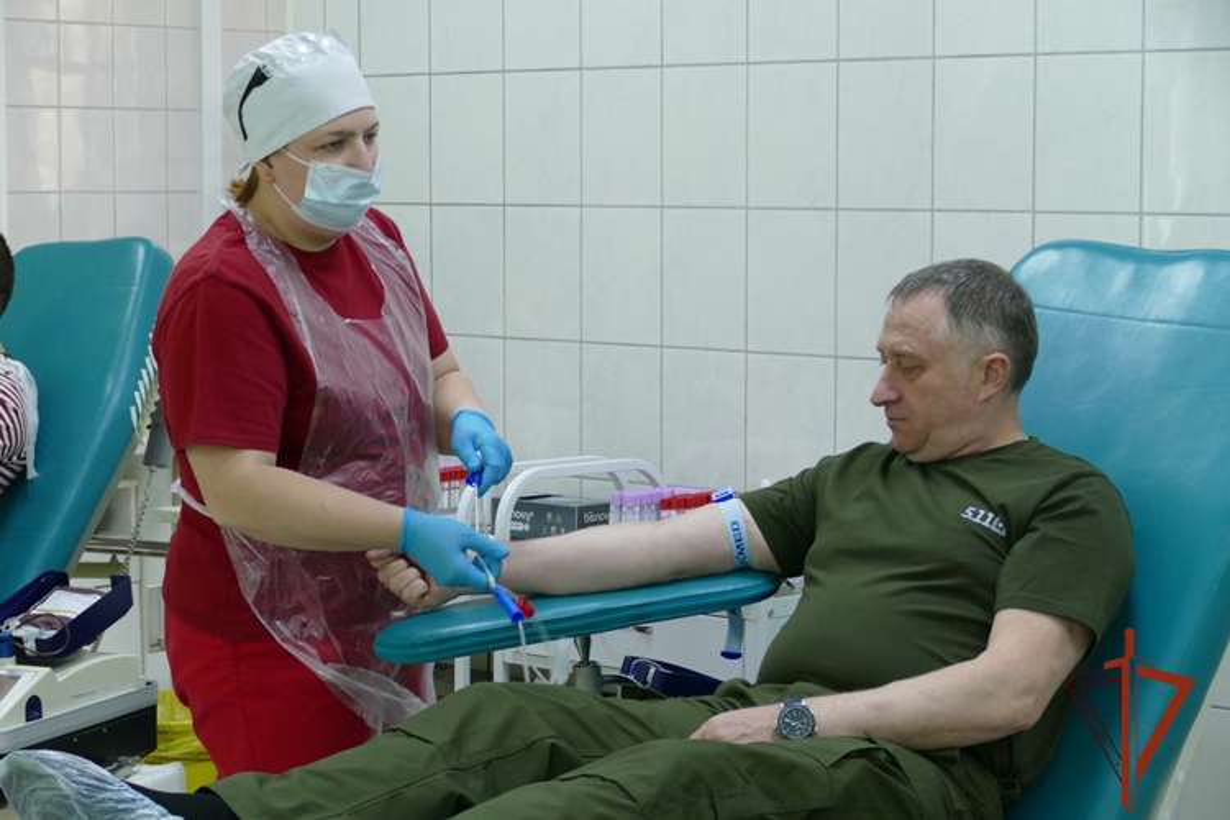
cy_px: 410
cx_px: 615
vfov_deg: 15.9
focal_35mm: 86
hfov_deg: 23.6
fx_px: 2938
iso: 500
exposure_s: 1/80
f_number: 3.8
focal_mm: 31.44
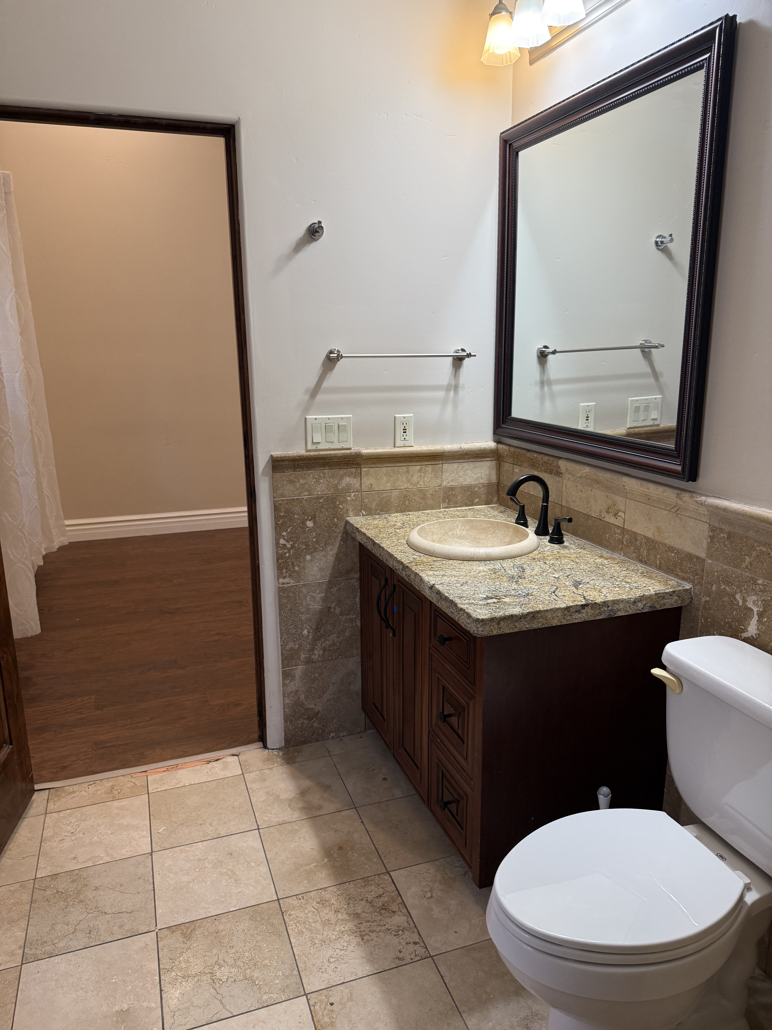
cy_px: 515
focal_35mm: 24
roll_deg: -0.9
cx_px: 386
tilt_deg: -12.8
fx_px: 714
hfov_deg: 56.8
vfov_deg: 71.6
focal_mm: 6.76
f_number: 1.78
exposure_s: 1/120
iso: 160
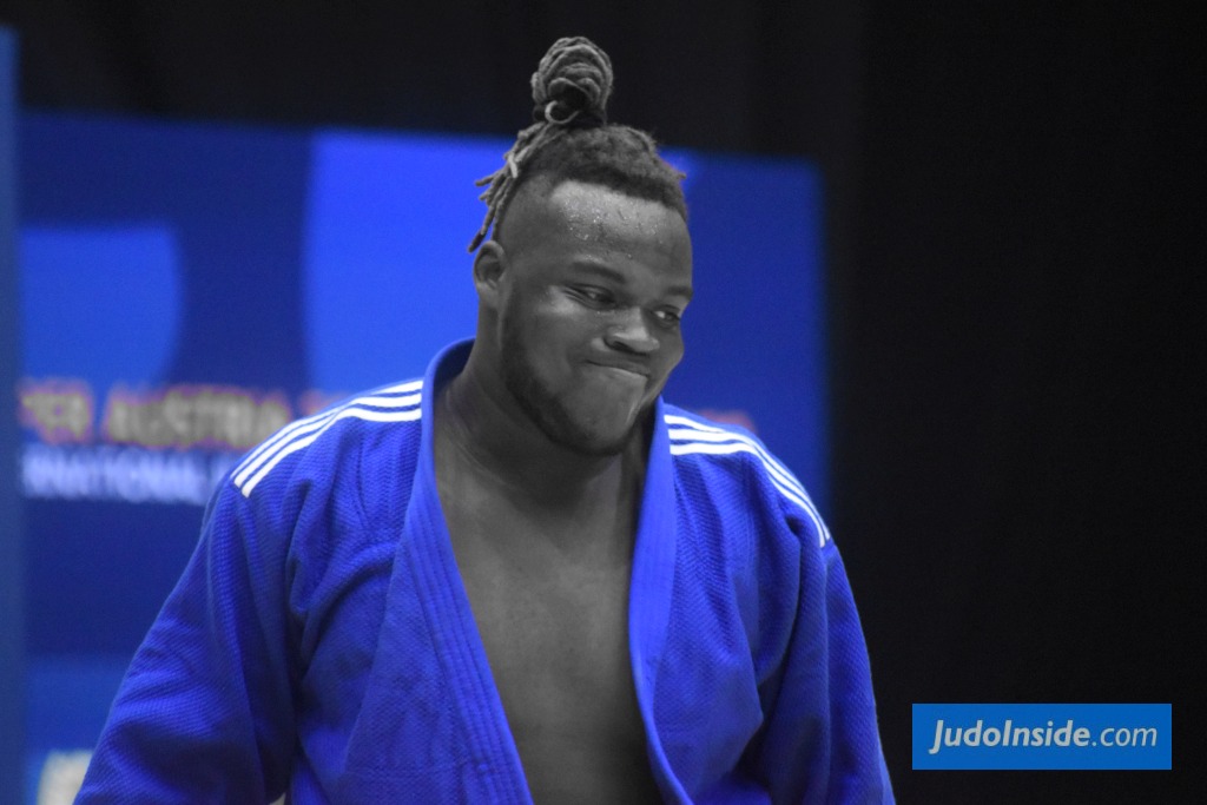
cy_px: 402
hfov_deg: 4.6
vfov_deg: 3.1
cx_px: 604
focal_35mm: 450
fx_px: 15089
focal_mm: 300
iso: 6400
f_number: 6.3
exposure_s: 1/250
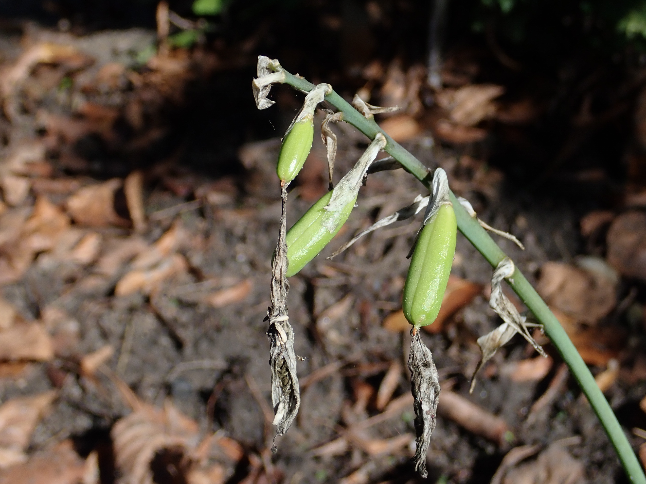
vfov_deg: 24.0
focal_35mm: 61
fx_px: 1138
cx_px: 323
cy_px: 242
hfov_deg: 31.7
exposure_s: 1/320
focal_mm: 11.01
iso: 100
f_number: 5
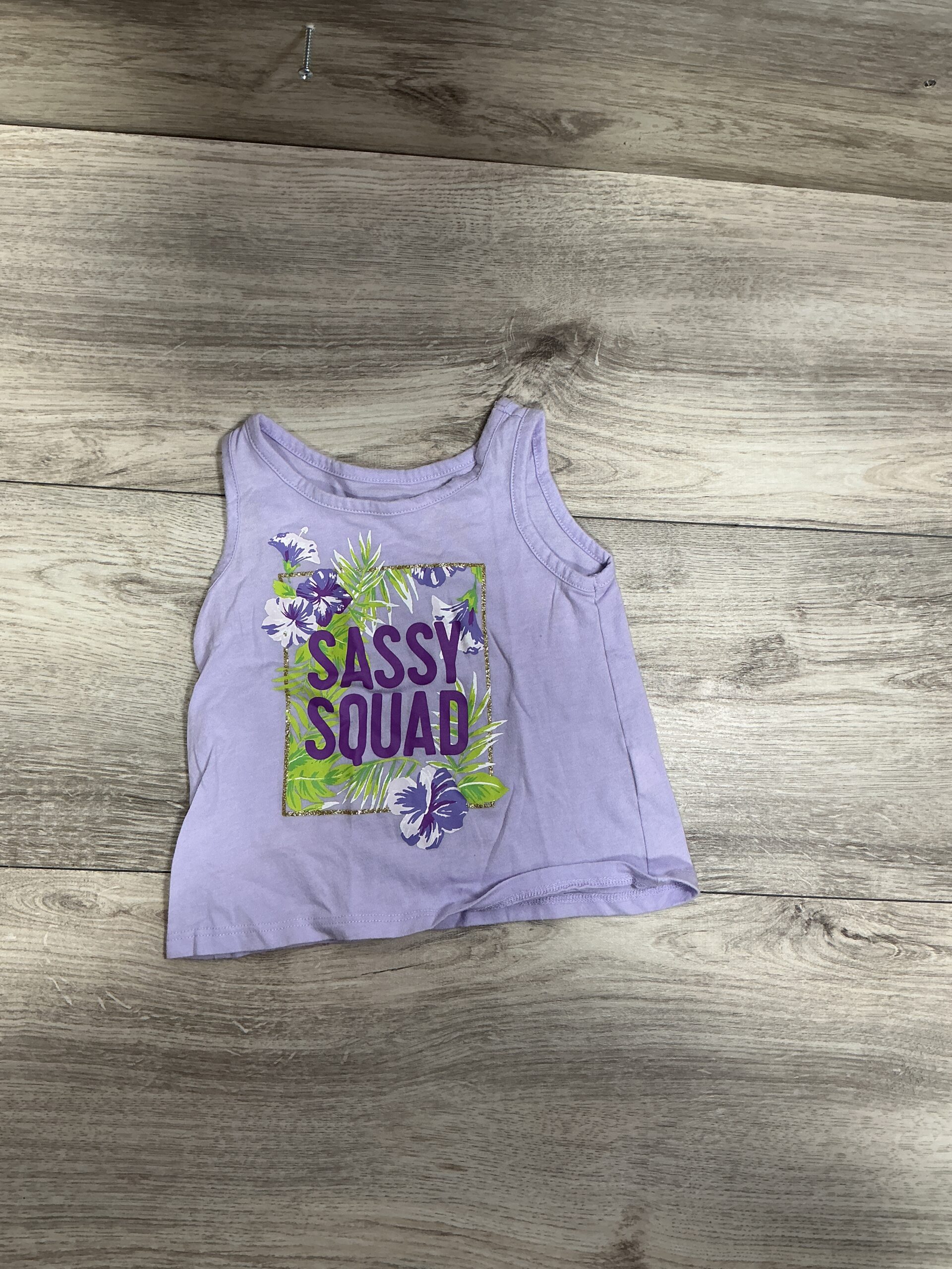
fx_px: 1063
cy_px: 634
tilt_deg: -83.9
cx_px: 476
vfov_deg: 61.7
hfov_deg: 48.2
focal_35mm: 29
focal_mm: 3
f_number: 1.8
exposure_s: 1/50
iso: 40
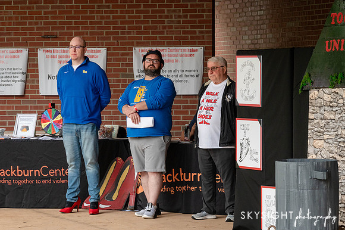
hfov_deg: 14.1
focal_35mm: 145
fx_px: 1391
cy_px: 115
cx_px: 172
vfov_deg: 9.4
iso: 4000
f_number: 11
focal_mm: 145
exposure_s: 1/250
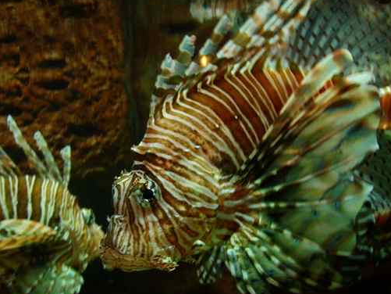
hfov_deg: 34.9
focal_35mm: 55
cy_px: 151
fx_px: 621
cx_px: 185
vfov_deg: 26.6
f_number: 4
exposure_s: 1/40
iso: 400
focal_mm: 9.13
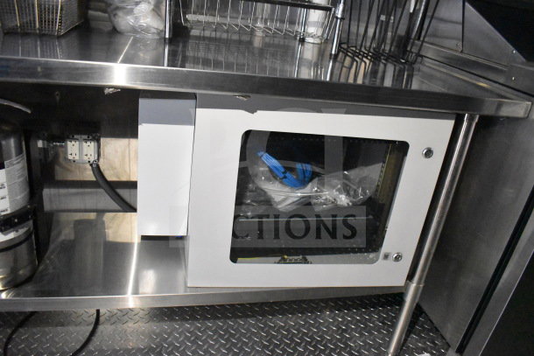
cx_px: 267
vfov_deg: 48.0
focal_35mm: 27
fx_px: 401
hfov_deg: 67.4
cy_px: 178
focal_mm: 18
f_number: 3.5
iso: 12800
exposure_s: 1/30
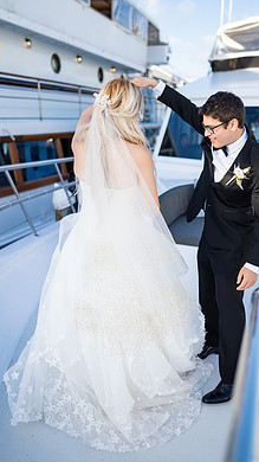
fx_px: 355
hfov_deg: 40.1
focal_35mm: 29
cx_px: 130
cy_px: 226
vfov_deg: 66.1
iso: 160
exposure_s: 1/4000
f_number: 1.4
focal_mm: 24
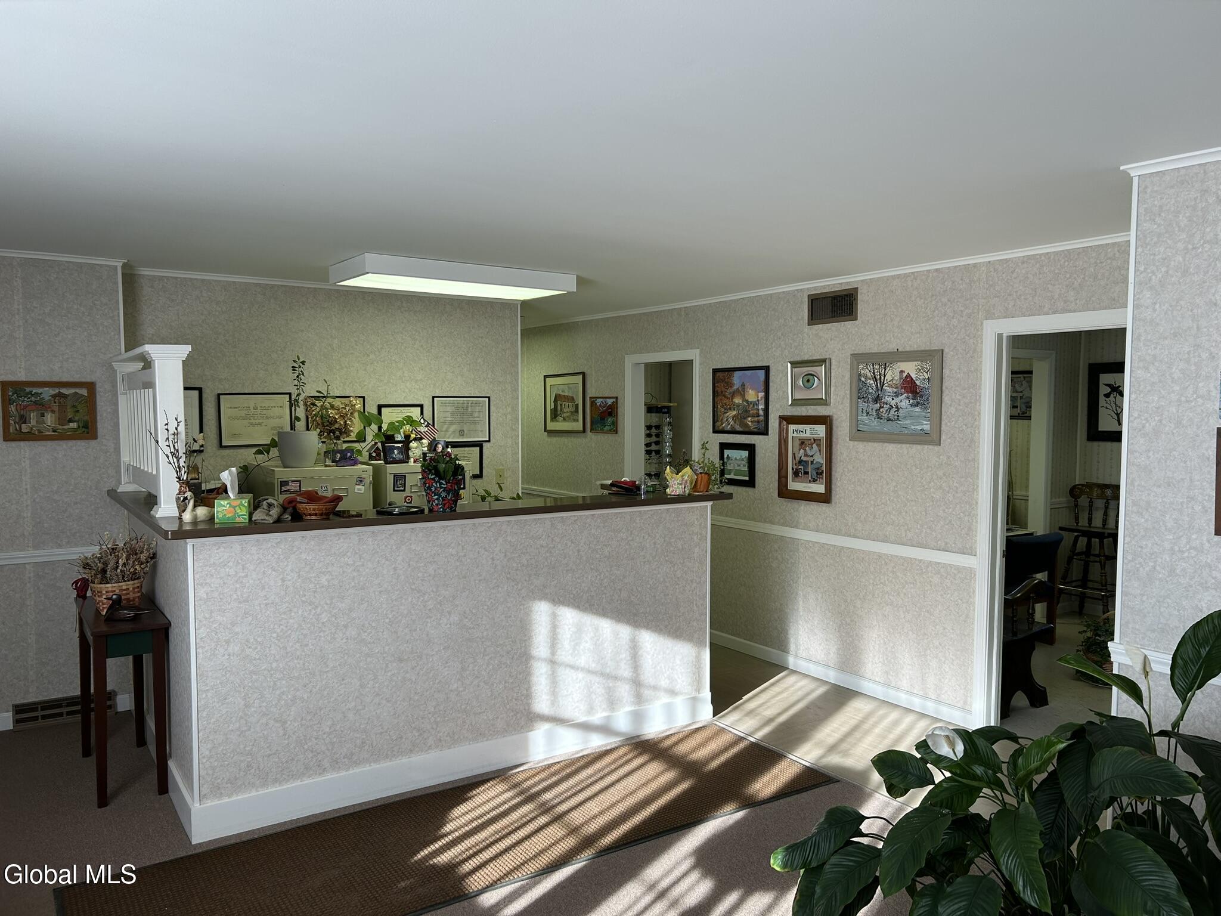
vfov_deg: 53.1
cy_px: 458
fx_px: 917
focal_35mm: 26
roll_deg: +0.1
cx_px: 610
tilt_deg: -3.4
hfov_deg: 67.3
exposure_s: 1/136
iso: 40
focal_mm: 5.7
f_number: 1.5
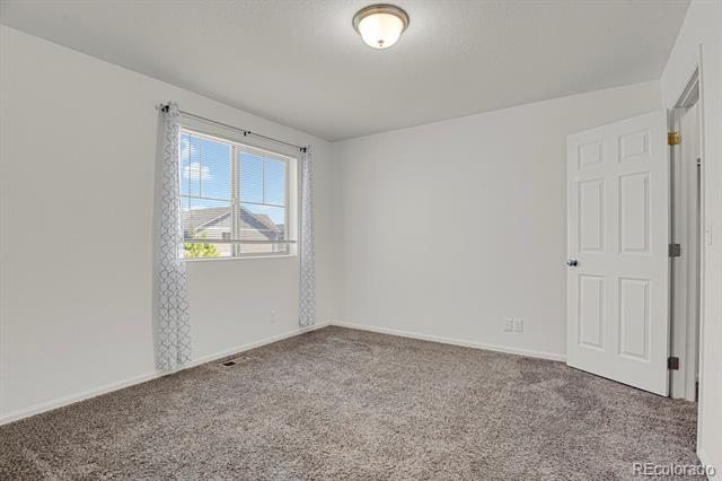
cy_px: 240
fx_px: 341
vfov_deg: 70.4
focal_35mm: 17
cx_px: 361
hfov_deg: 93.3
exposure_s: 1
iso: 250
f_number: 8
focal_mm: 17
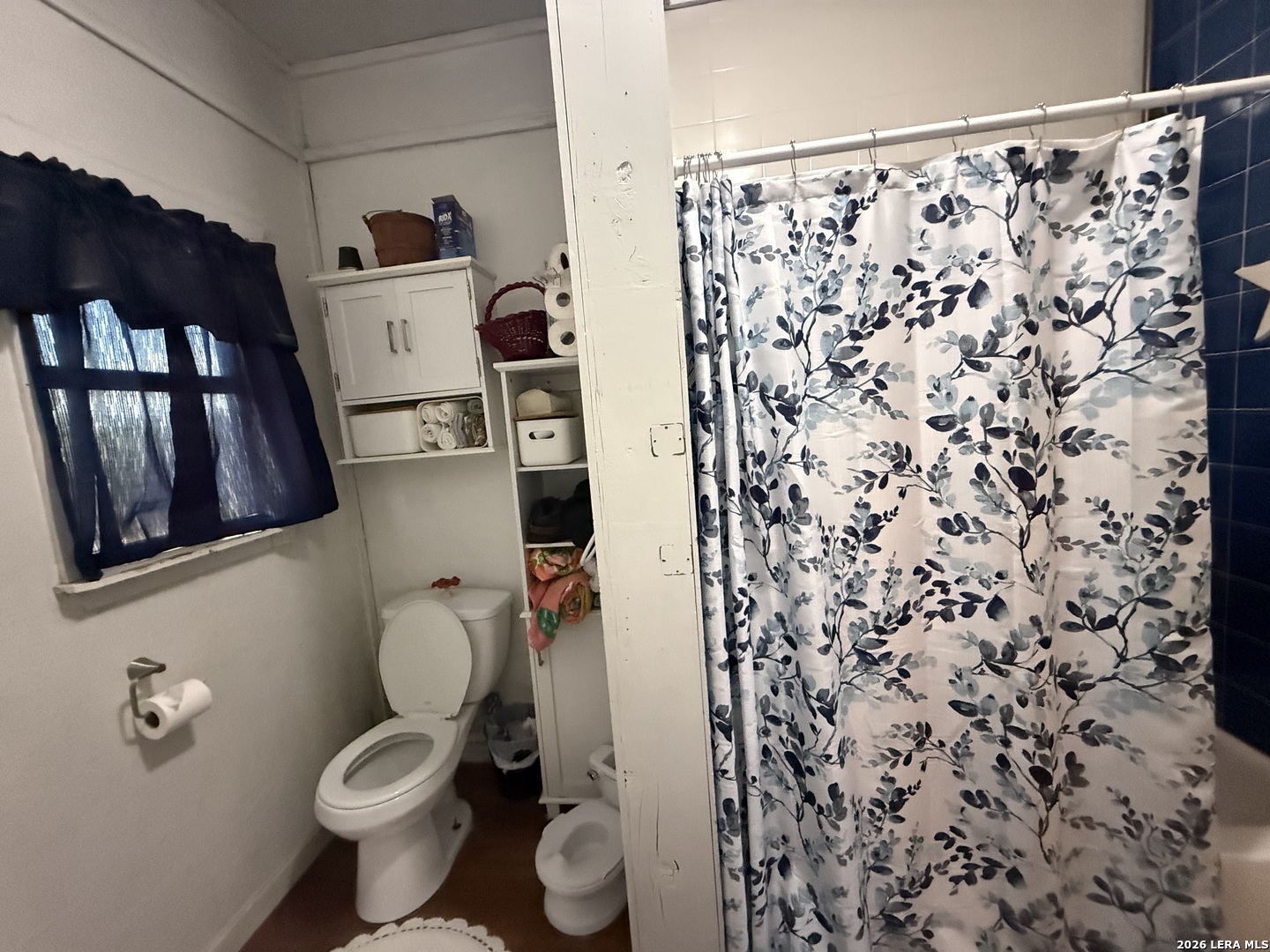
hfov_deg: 102.1
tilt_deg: -6.7
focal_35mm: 14
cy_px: 476
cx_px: 635
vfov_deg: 85.7
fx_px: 514
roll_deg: +6.1
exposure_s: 1/60
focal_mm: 2.22
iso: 1000
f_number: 2.2
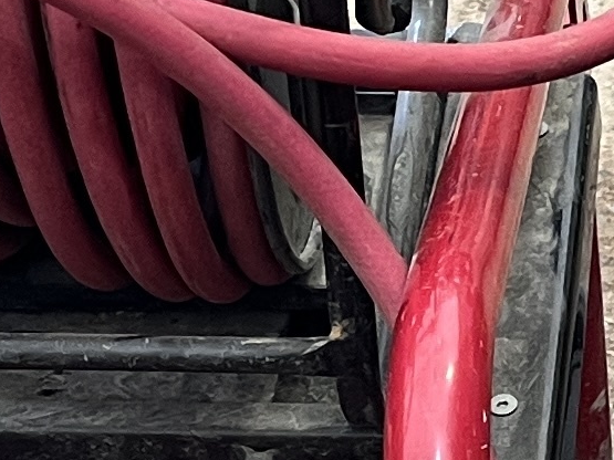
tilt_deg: -42.1
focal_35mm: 189
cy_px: 545
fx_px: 3352
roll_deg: -0.4
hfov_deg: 10.3
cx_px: 773
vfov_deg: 7.8
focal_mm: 5.7
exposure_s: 1/50
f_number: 1.5
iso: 160
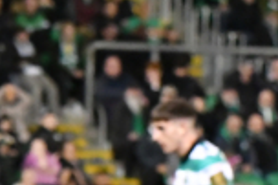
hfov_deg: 2.7
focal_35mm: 774
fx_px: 5970
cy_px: 356
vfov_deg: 1.8
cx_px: -340
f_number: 4
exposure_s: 1/1000
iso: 7200
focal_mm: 98
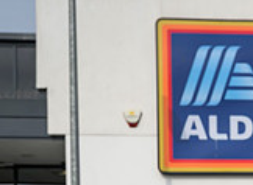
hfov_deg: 14.0
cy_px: 283
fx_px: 965
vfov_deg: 10.6
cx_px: 379
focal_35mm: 133
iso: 100
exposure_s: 1/200
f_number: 9
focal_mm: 34
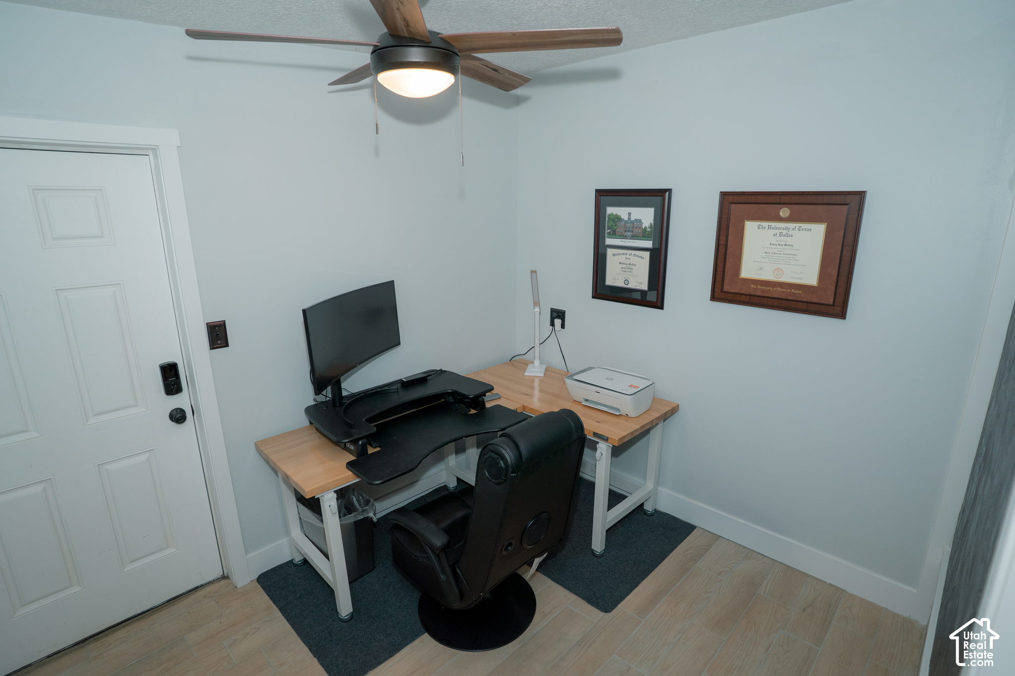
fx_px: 494
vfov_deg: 68.8
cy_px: 338
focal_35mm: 18
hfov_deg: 91.5
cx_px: 508
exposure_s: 1/250
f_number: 4.5
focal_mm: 17
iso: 800
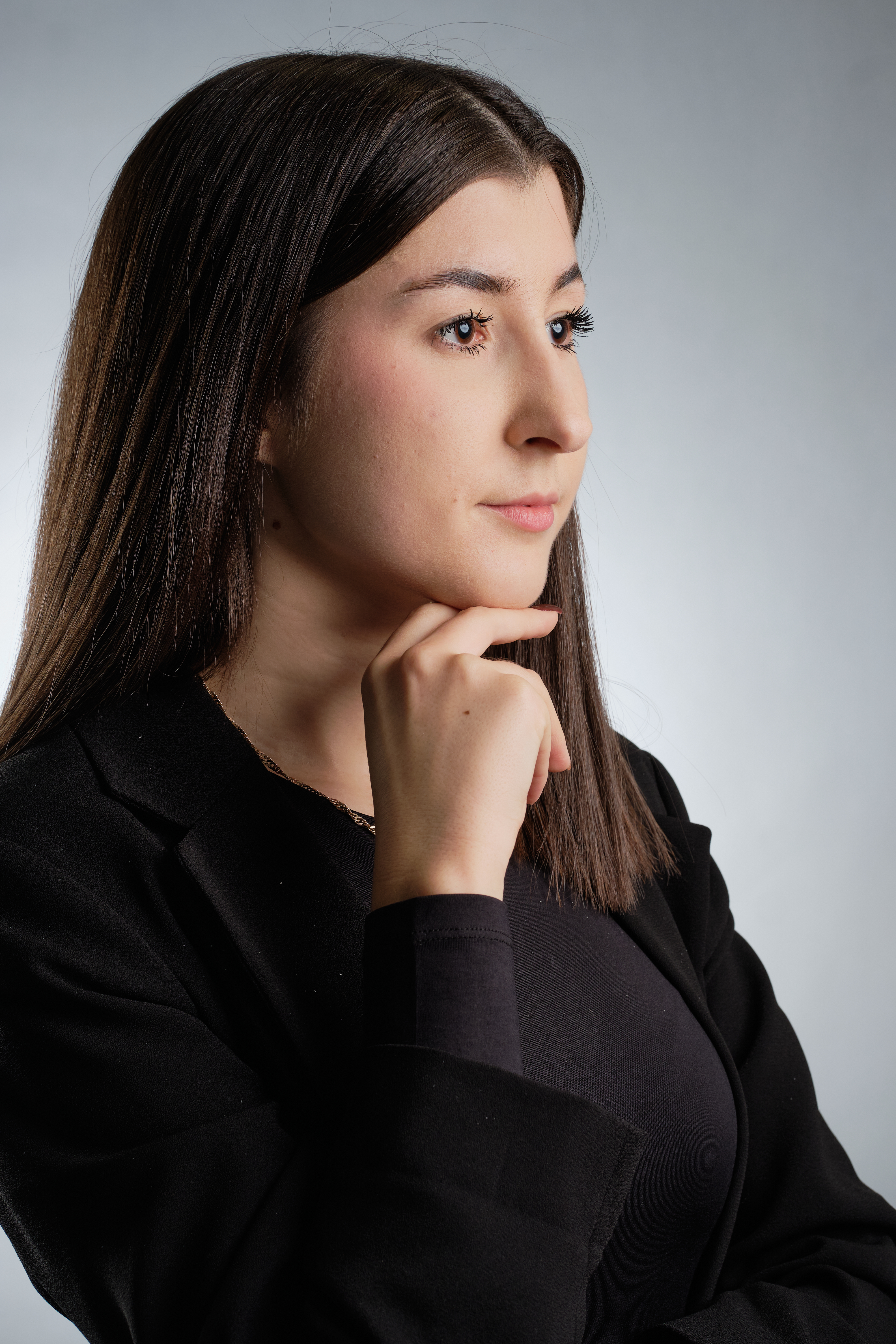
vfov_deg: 24.2
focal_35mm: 84
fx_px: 3136
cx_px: 448
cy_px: 672
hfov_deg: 16.3
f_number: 7.1
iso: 200
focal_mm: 56
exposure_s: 1/125
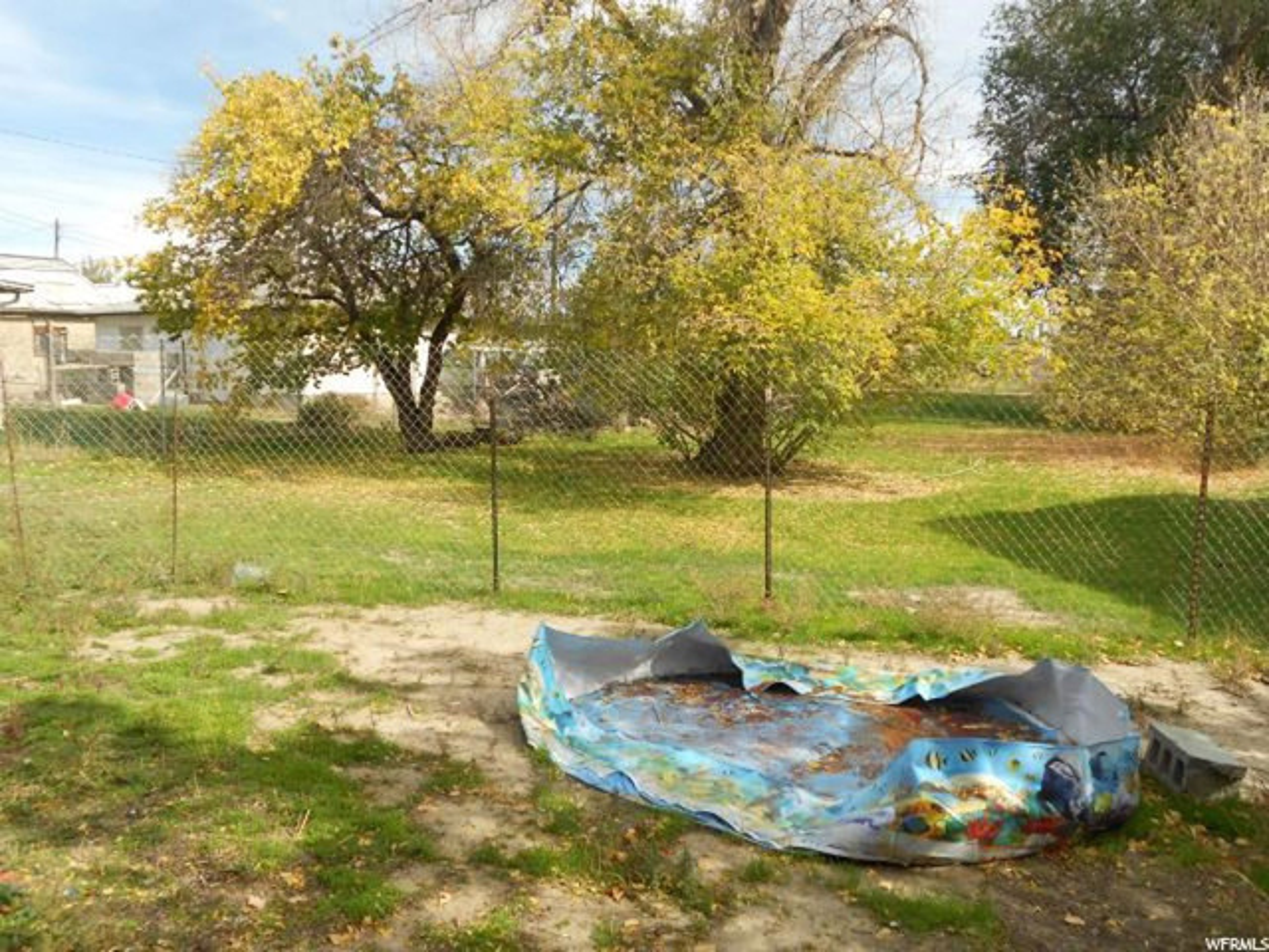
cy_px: 476
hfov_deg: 61.7
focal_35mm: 29
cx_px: 634
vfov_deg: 48.2
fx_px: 1063
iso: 80
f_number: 3.4
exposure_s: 1/500
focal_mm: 5.1
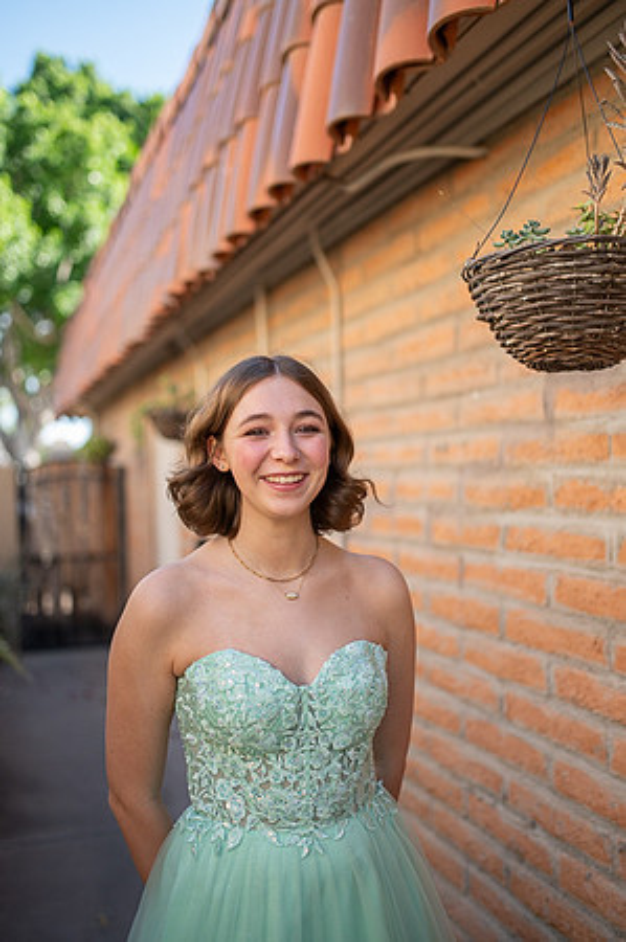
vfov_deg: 54.5
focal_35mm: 35
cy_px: 471
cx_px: 313
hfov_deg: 37.8
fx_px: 915
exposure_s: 1/4000
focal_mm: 35
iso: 400
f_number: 1.4
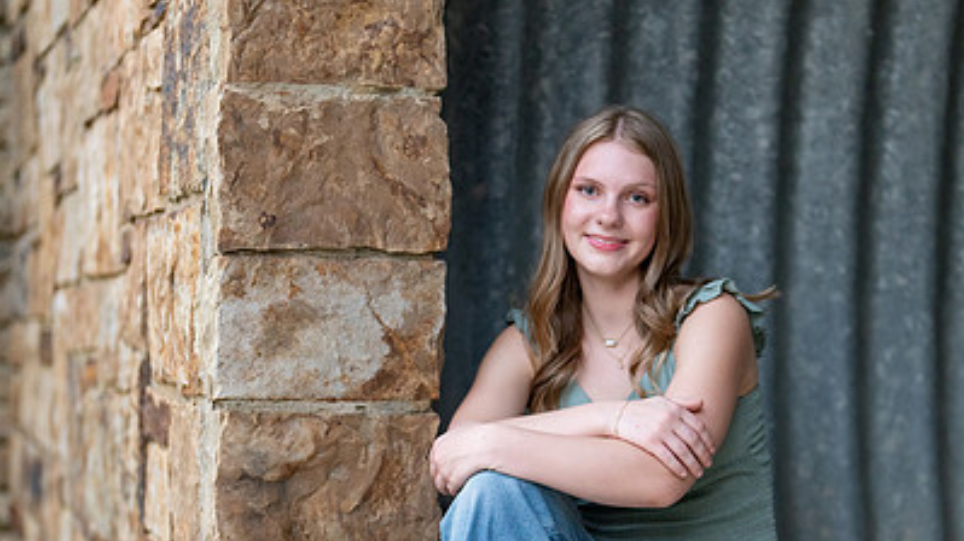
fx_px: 2146
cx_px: 619
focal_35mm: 84
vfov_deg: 14.3
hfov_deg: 25.2
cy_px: 466
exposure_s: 1/400
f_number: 1.2
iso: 800
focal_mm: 50
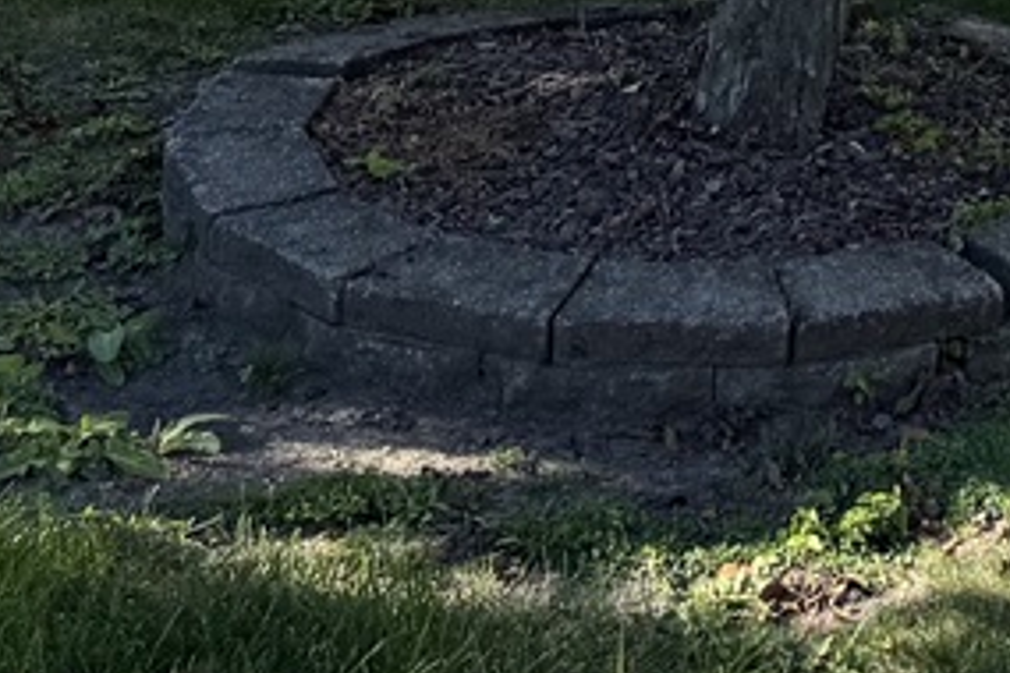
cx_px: 1322
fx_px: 3535
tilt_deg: +2.4
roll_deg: -3.5
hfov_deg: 15.5
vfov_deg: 9.6
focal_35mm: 126
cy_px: -988
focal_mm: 6.76
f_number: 1.78
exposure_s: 1/1923
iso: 80
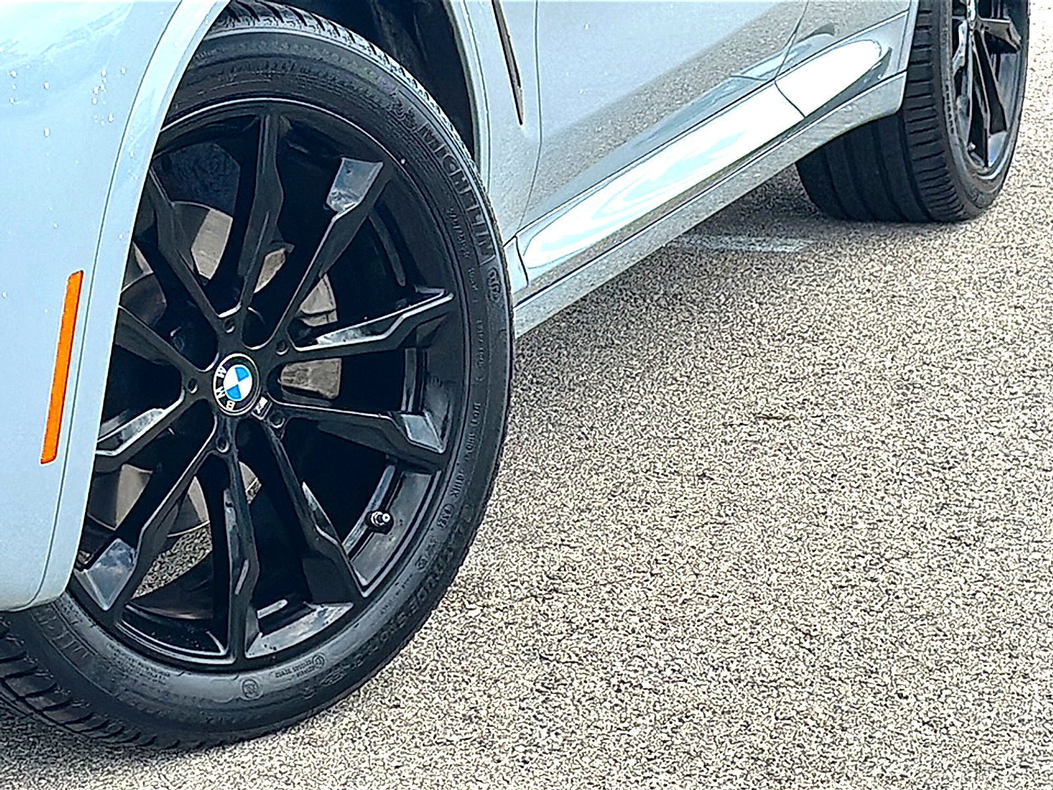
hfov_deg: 19.6
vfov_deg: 14.8
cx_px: 526
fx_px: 3042
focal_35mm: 100
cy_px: 395
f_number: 1.78
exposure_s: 1/2123
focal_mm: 6.86
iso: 100
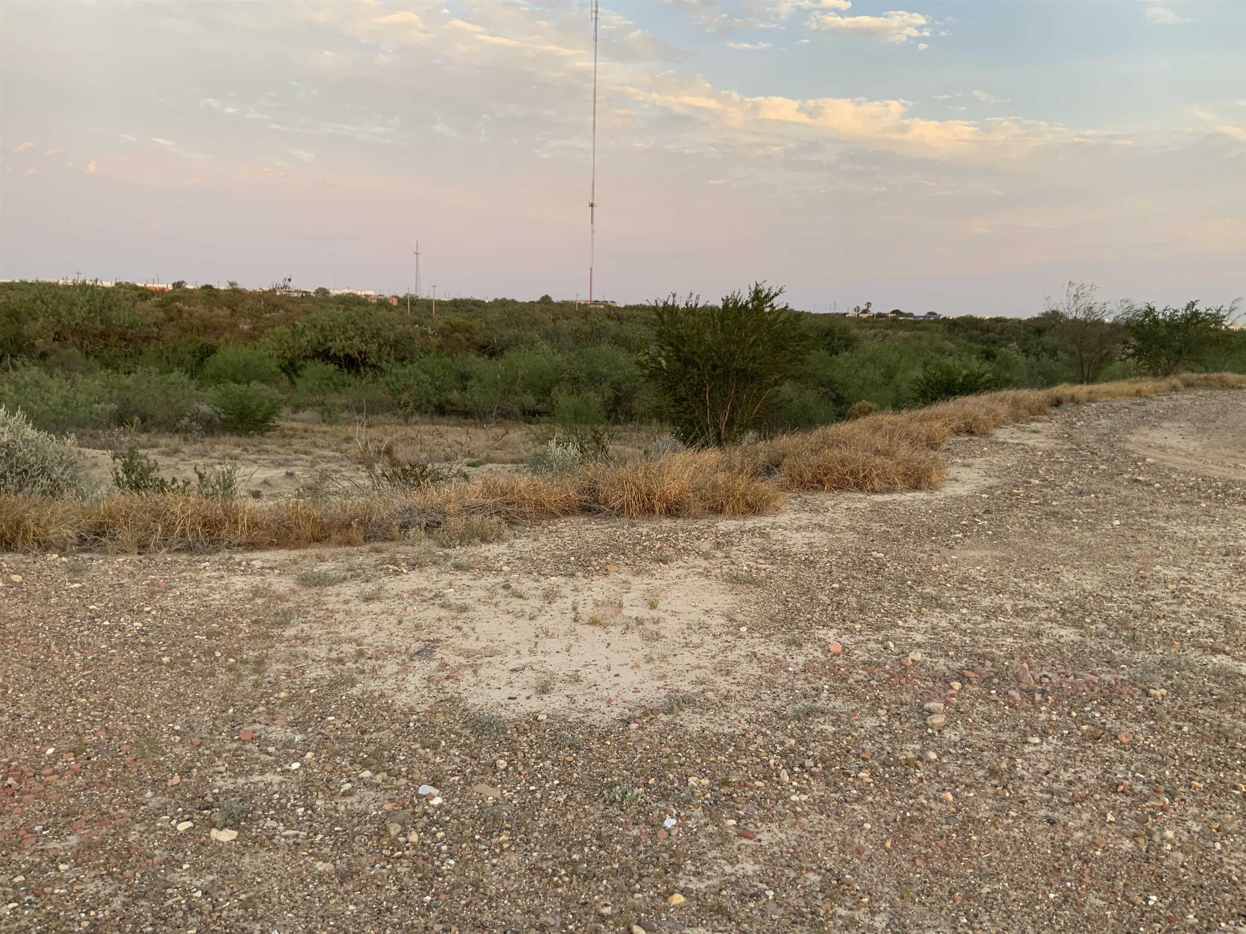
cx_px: 623
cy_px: 467
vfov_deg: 48.2
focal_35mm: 29
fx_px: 1044
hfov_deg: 61.7
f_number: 1.8
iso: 16
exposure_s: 1/122
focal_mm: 3
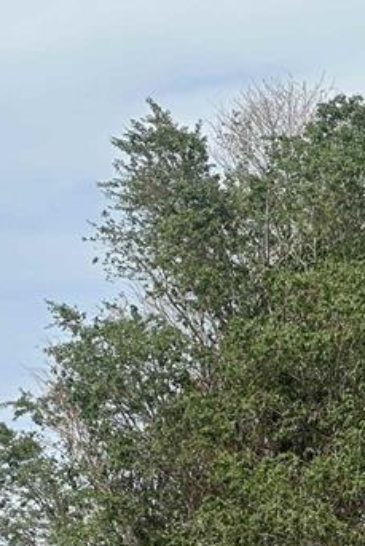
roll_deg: -2.5
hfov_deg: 5.7
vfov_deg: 8.6
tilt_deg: +5.2
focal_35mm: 239
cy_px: 560
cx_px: -43
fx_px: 3631
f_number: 2.8
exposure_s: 1/1064
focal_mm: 9
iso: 32
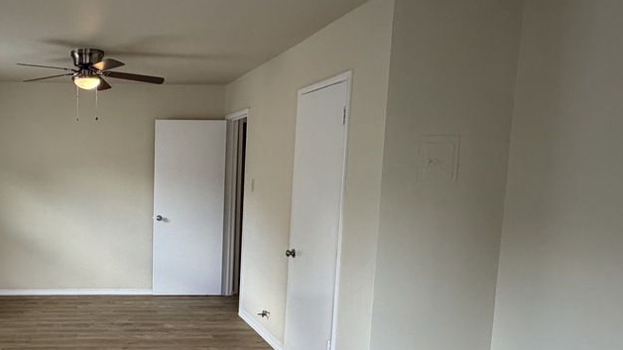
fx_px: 578
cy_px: 247
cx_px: 120
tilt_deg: -6.7
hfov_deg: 52.8
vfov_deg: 33.3
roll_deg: -0.4
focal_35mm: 35
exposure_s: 1/121
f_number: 2.2
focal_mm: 2.22
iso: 200
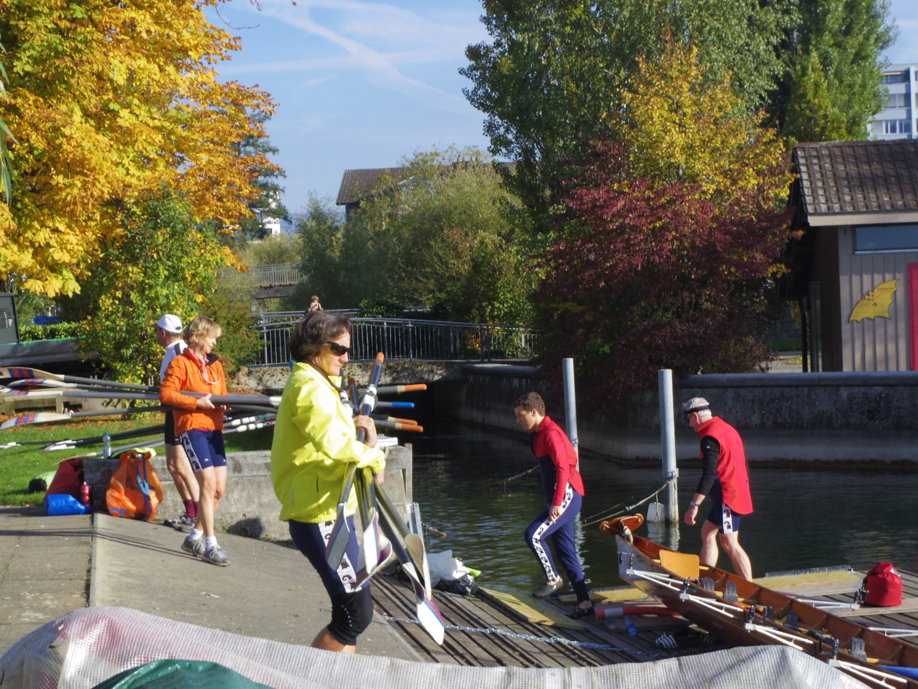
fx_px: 2148
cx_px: 459
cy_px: 344
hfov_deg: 24.1
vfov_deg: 18.2
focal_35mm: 81
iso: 125
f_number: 4.5
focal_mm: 14.6
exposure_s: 1/640
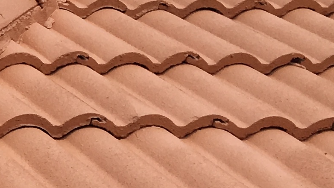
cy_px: 147
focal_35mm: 163
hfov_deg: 11.4
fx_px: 1444
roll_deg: +0.3
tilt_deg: -4.4
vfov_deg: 7.4
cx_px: -421
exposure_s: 1/2849
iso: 25
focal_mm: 4.15
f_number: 2.2
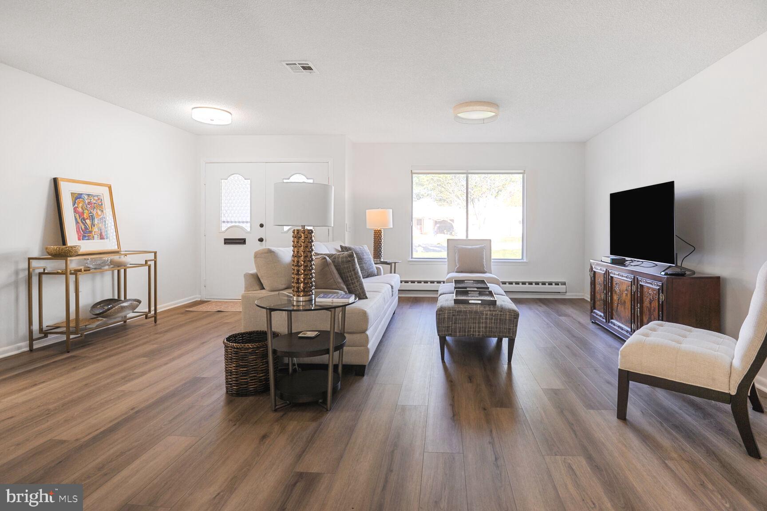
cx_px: 384
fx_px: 341
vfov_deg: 73.7
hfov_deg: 96.7
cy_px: 256
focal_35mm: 16
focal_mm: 16
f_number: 7.1
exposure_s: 1/13
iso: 200
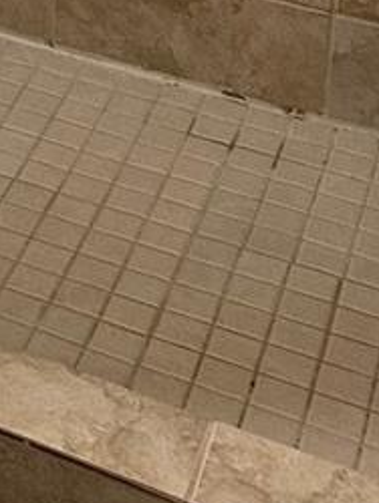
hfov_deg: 11.0
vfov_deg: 13.8
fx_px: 1676
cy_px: -577
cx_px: -516
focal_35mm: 115
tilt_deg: -9.6
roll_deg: +0.1
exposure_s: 1/60
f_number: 1.78
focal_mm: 6.86
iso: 160
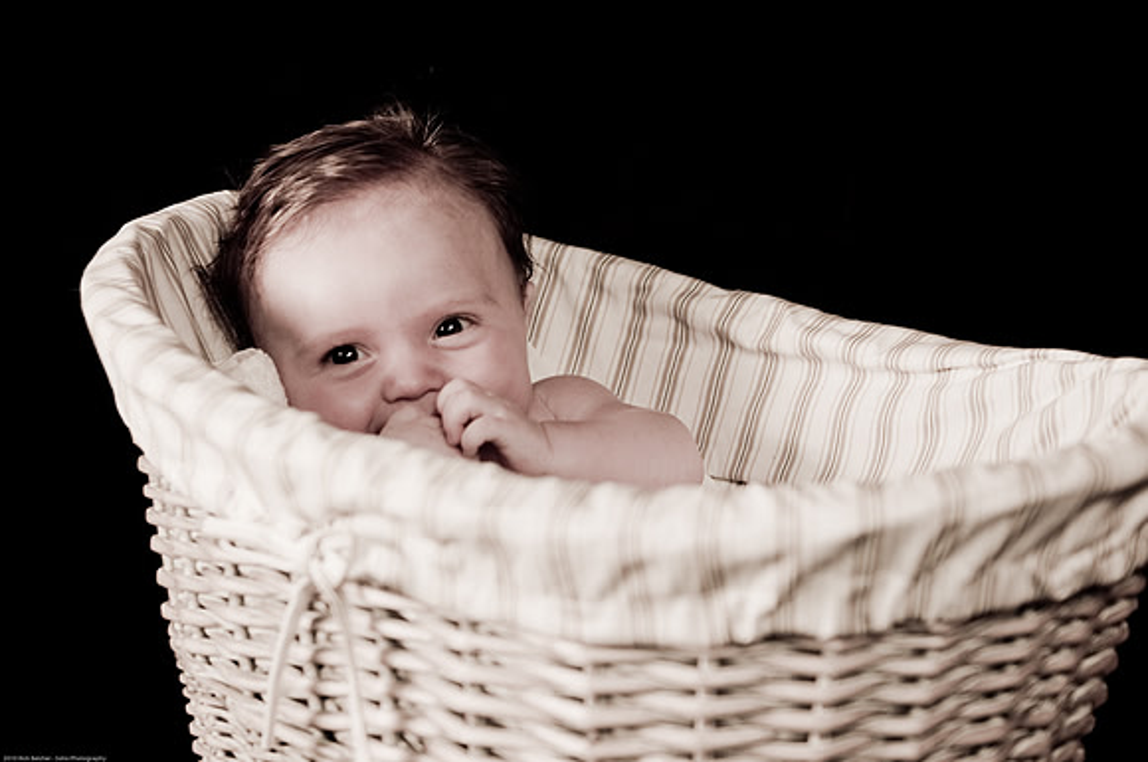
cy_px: 381
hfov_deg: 35.1
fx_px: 1815
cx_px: 574
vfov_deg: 23.7
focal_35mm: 57
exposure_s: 1/60
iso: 200
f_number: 2.8
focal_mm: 38
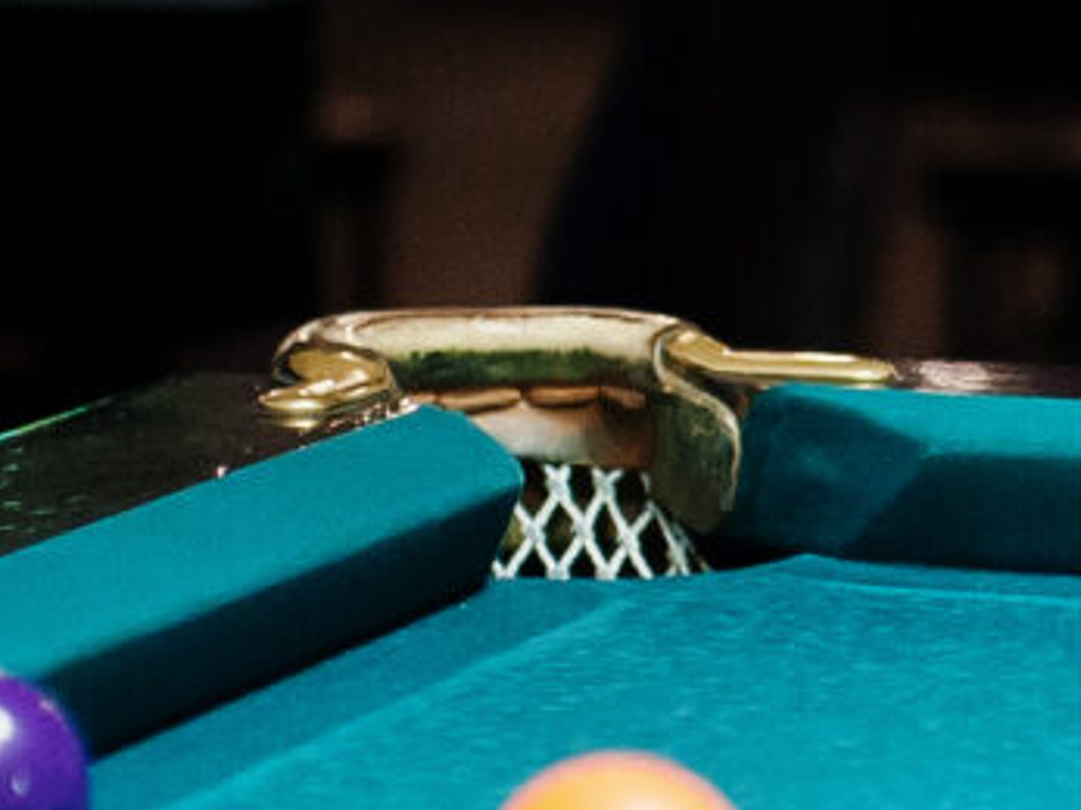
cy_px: 671
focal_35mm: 248
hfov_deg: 7.8
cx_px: 1741
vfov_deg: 6.0
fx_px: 7742
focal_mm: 35
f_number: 1.4
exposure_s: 1/500
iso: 1000
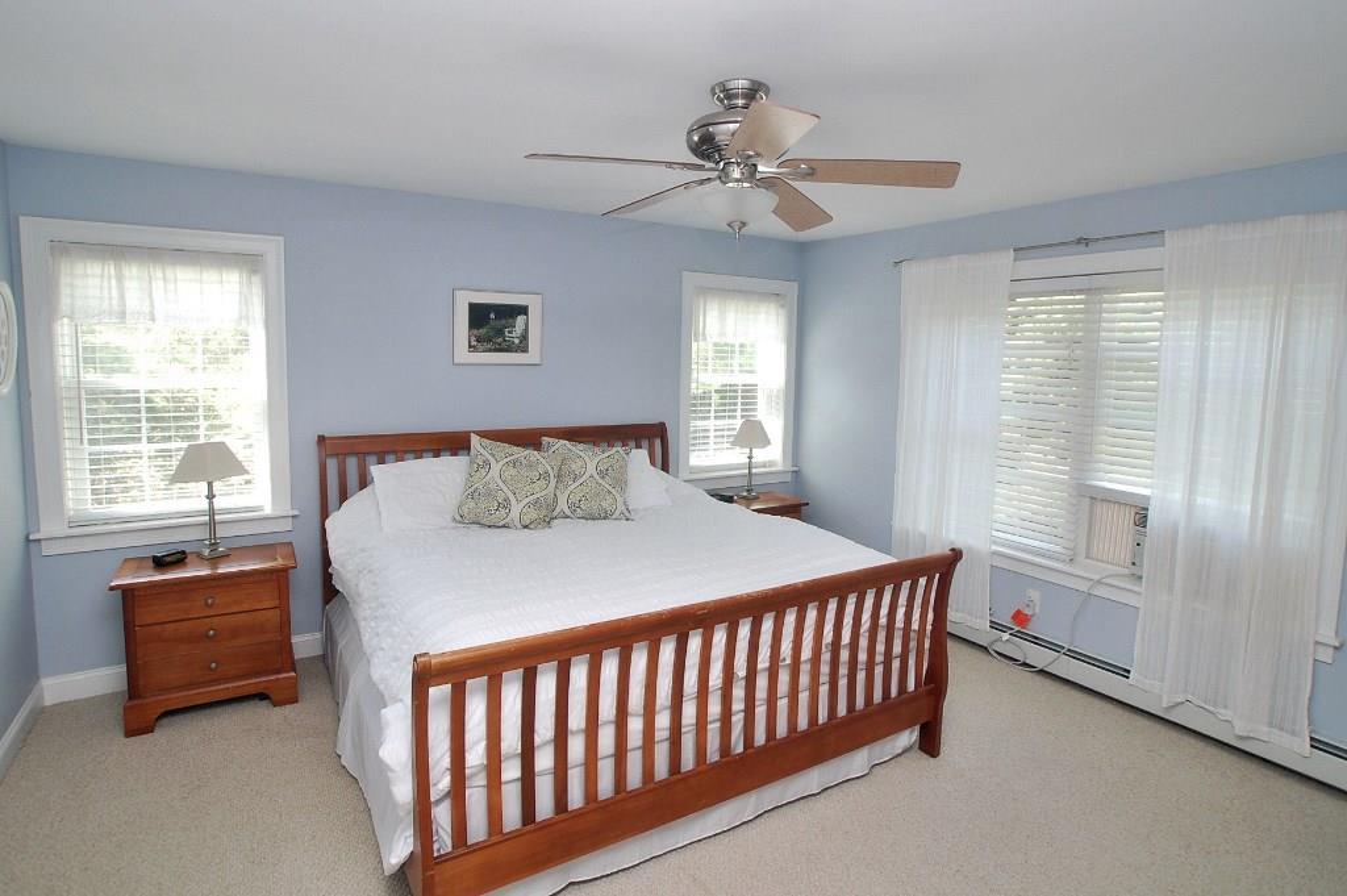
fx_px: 617
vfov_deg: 72.0
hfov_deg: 95.0
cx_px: 674
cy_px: 448
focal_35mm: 16
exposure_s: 1/50
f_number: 5
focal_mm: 11
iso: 400
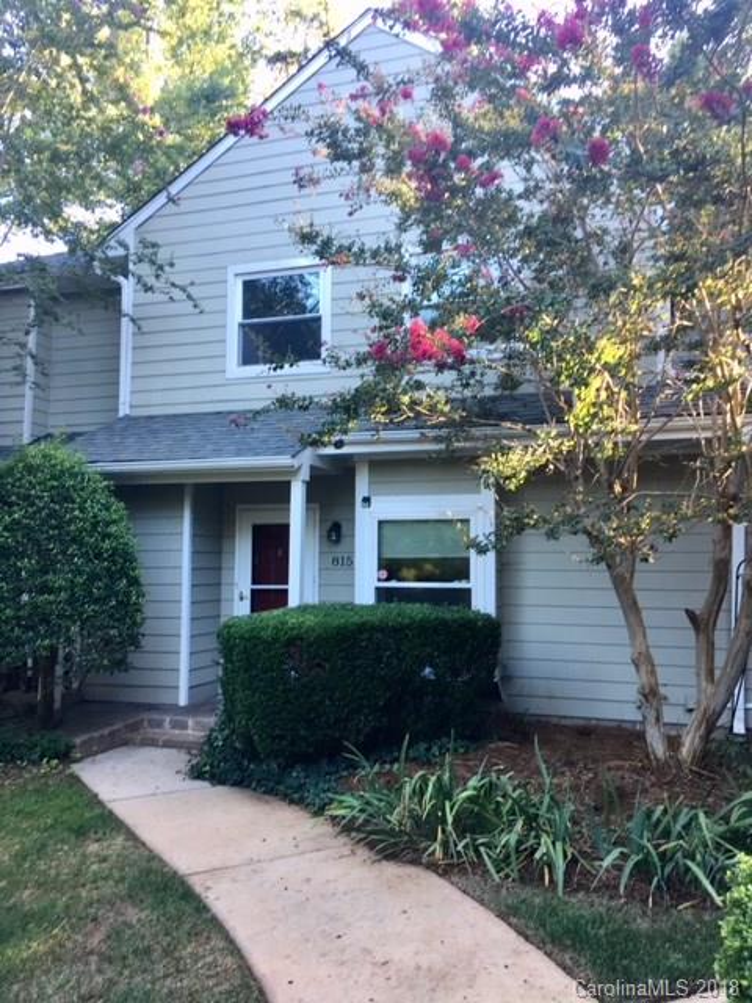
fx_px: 840
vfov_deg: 61.7
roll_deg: -0.9
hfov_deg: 48.2
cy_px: 502
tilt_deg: +4.8
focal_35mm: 29
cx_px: 376
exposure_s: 1/60
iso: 32
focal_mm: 4.15
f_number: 2.2
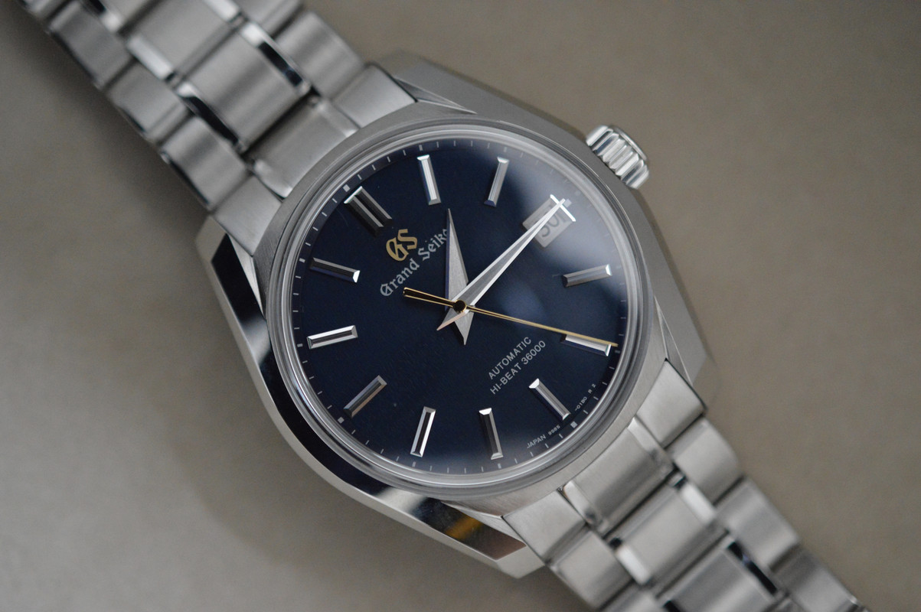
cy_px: 306
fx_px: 1534
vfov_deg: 22.6
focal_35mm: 60
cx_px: 460
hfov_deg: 33.4
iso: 3200
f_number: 3.2
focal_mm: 40
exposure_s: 1/60
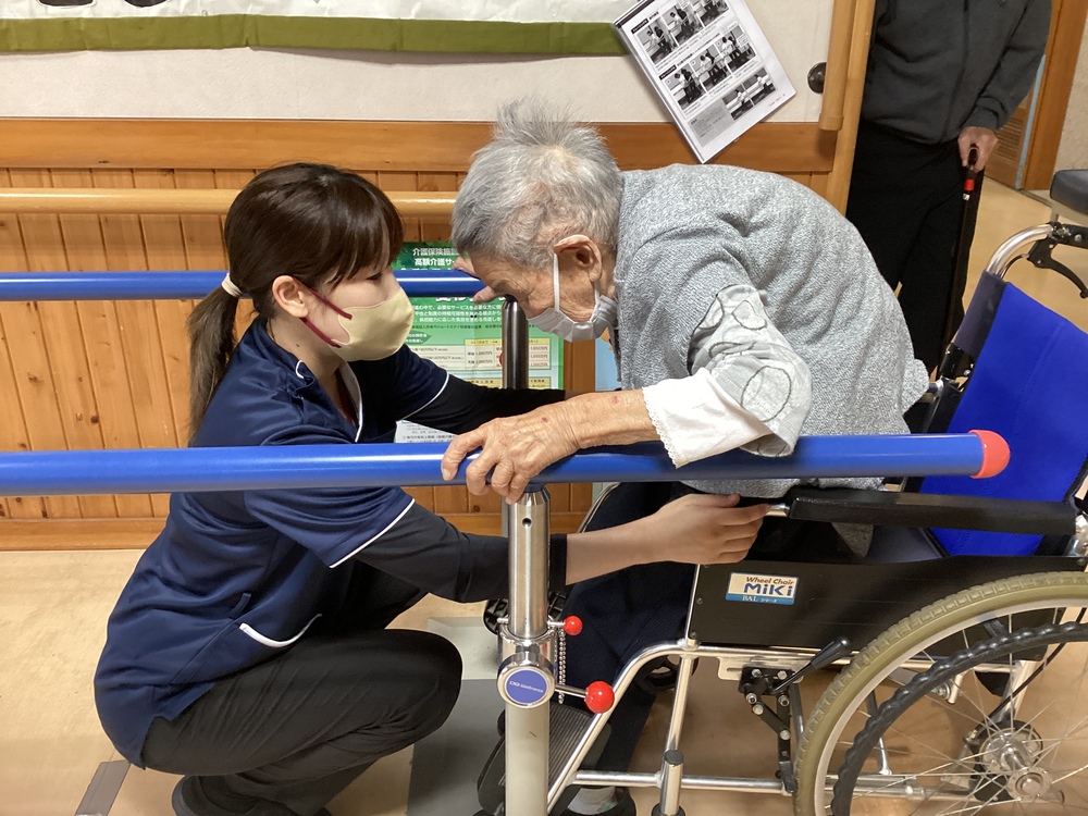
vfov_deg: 45.4
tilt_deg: -24.9
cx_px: 544
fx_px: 974
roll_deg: -1.2
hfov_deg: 58.4
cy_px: 408
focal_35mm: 31
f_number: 2.4
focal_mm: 3.3
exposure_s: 1/60
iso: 250
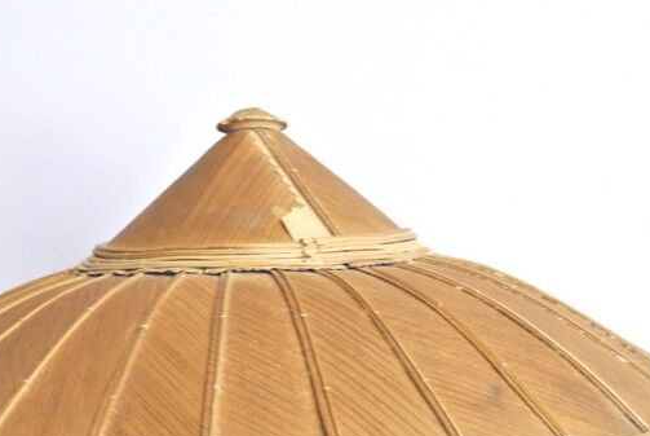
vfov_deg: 17.5
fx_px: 1410
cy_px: 273
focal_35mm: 78
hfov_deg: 25.9
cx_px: 249
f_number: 4.5
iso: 250
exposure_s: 1/60
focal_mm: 18.2
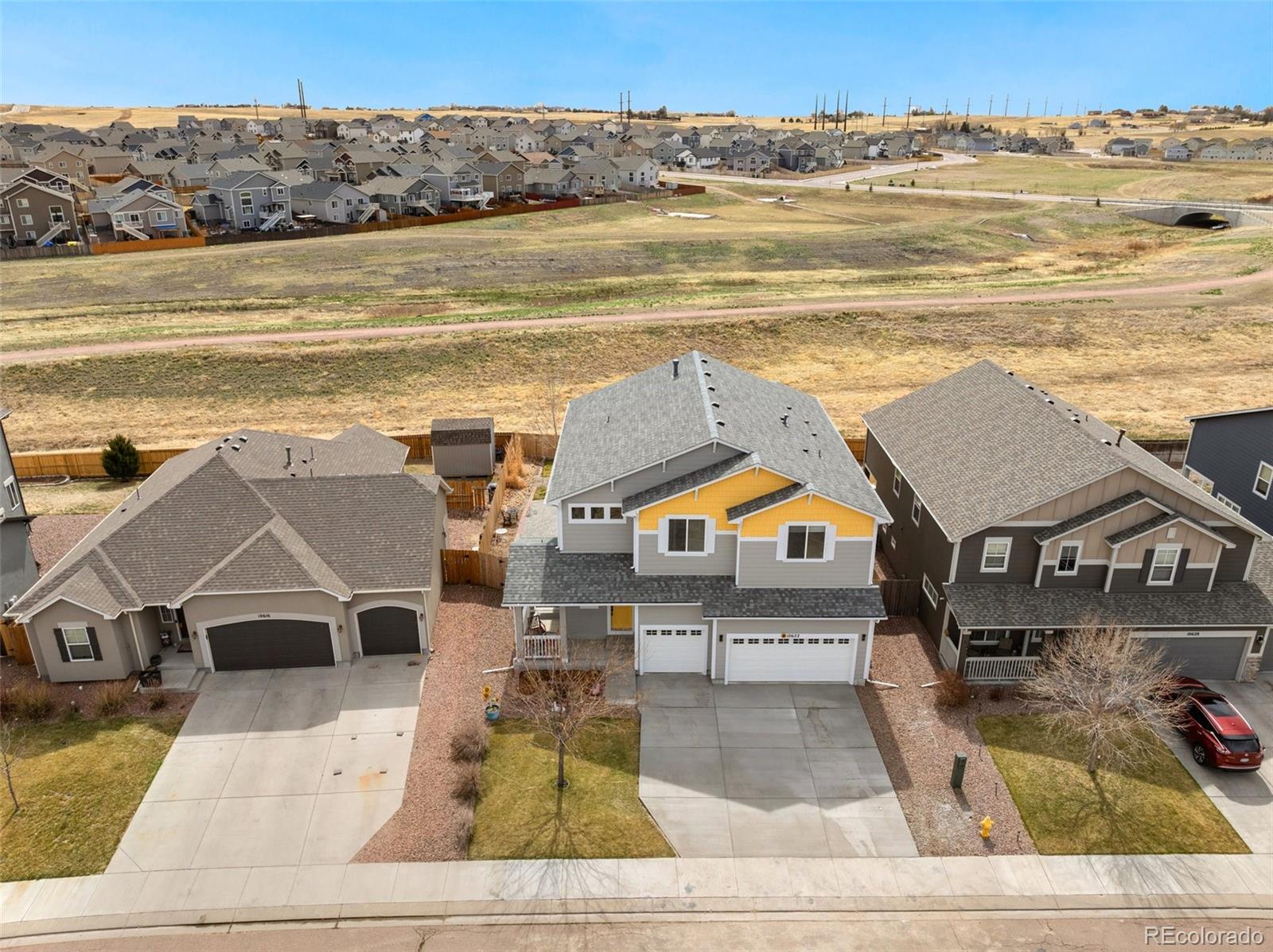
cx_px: 636
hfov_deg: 71.6
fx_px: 882
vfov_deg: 56.7
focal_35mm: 24
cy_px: 476
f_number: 2.8
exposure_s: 1/1600
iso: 100
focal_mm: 12.29
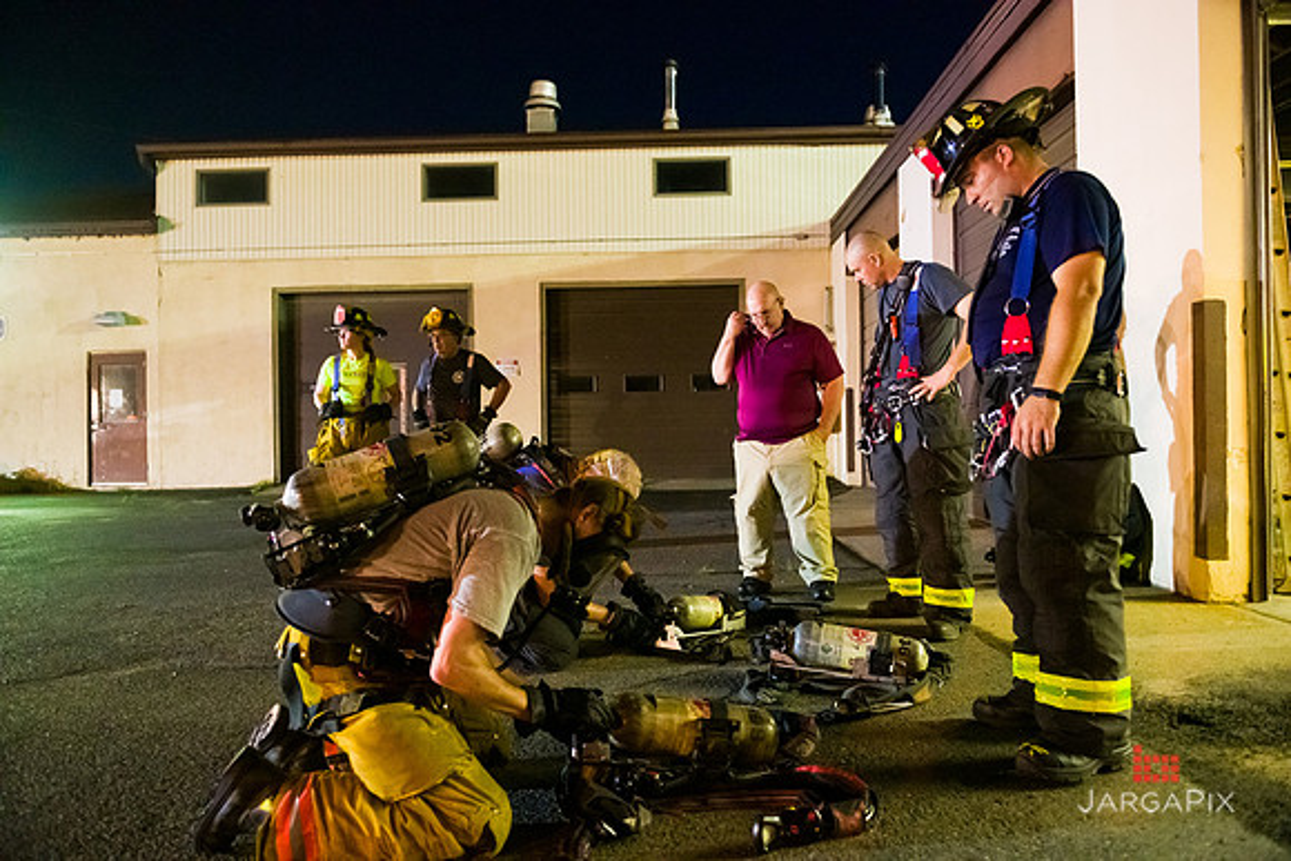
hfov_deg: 73.7
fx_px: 861
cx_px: 646
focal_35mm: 24
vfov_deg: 53.2
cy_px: 430
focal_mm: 24
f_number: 3.2
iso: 6400
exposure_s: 1/125
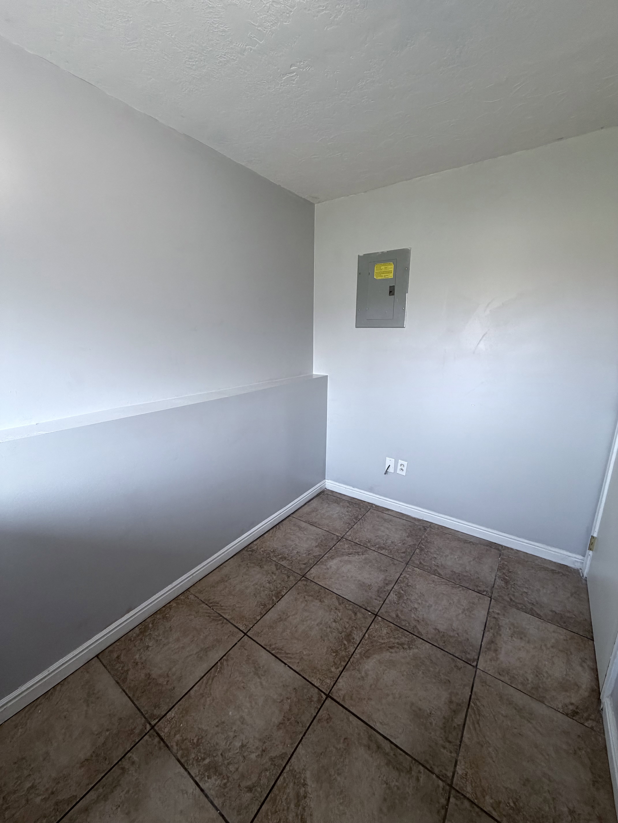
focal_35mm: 14
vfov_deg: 102.1
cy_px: 412
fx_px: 333
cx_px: 309
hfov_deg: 85.7
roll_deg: +0.0
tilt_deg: -13.8
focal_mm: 2.22
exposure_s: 1/120
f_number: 2.2
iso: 250
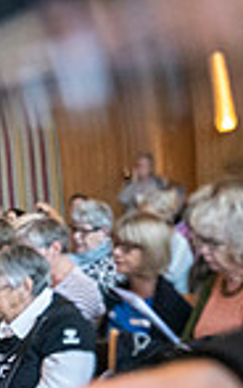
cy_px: 508
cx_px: -306
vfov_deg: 11.3
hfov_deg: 6.9
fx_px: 1916
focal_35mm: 181
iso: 6400
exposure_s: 1/160
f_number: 4.5
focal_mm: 45
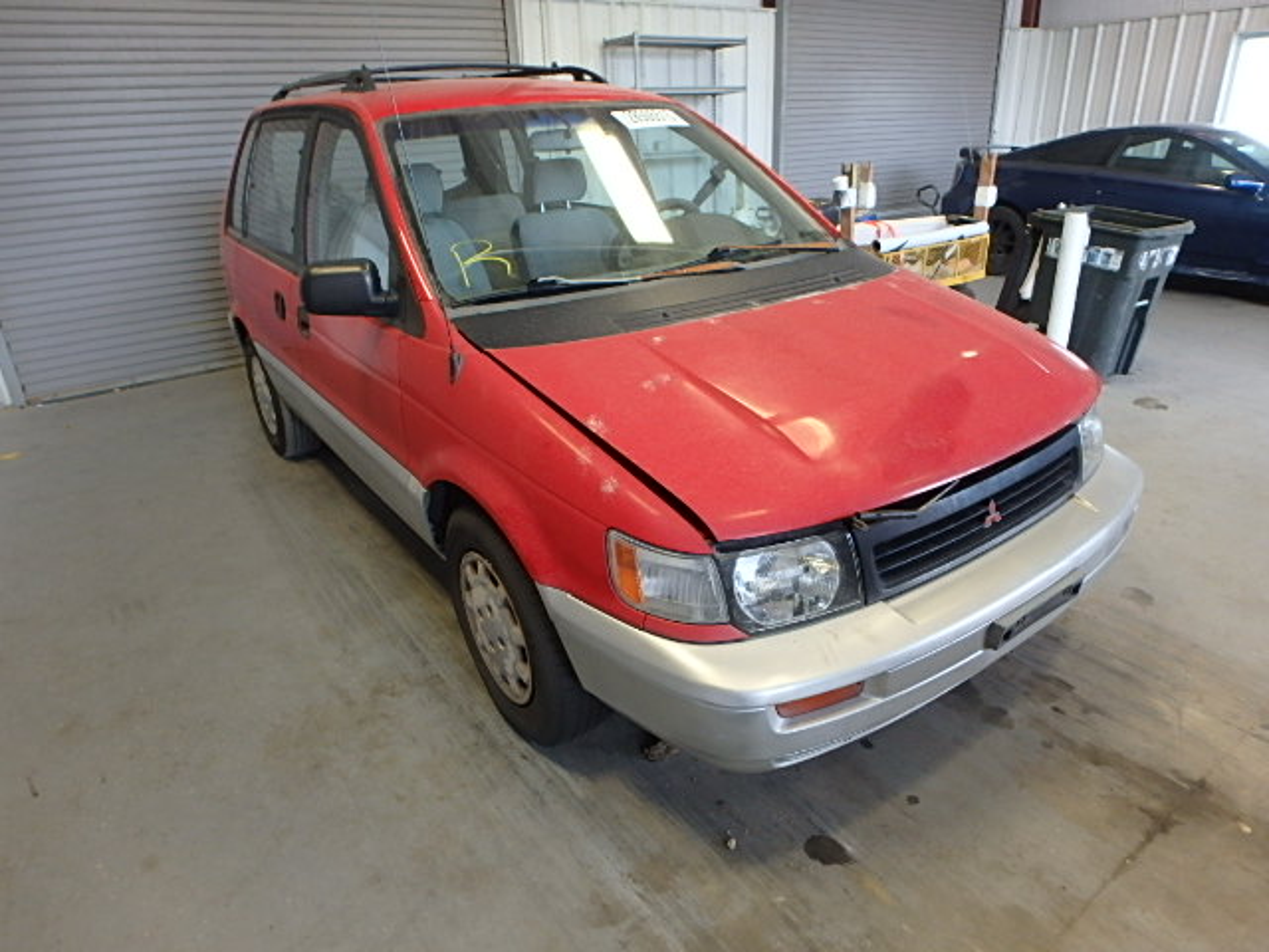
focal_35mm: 21
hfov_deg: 79.0
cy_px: 476
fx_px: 770
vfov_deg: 63.4
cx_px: 634
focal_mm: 3.7
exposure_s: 1/50
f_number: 3.5
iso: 200
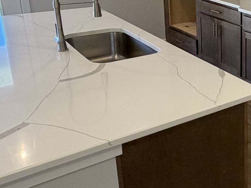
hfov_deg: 31.3
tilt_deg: -14.9
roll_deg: -2.0
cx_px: 297
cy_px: 37
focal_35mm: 52
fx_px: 377
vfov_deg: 27.5
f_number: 2.2
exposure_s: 1/120
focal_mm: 2.22
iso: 320
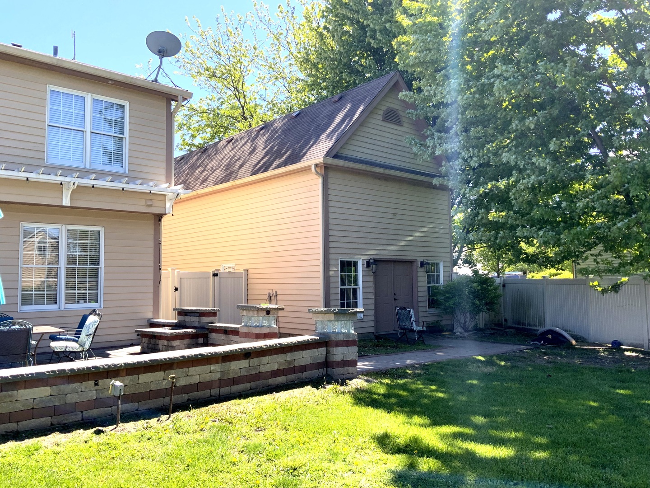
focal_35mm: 29
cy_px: 244
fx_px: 545
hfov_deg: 61.7
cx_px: 325
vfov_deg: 48.2
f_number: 1.8
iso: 16
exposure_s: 1/562
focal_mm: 3
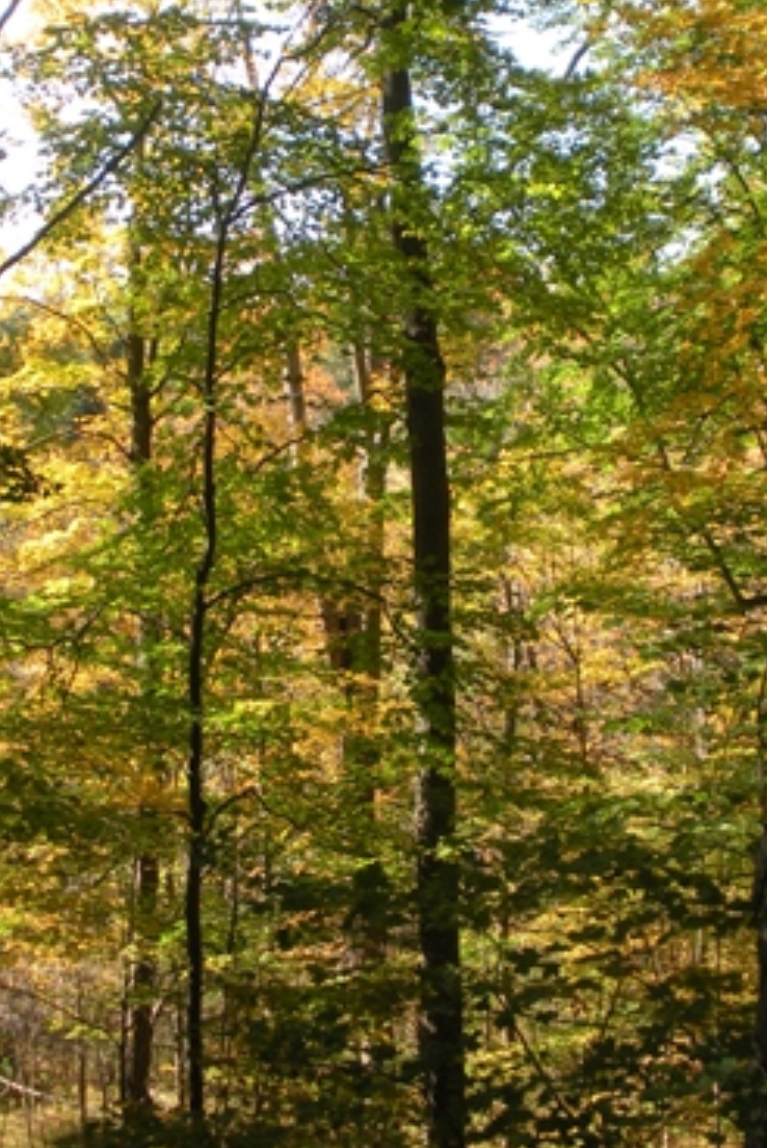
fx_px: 1946
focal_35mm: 61
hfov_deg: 22.3
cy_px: 434
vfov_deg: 32.7
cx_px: 337
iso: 64
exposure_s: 1/132
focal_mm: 6.3
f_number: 3.5
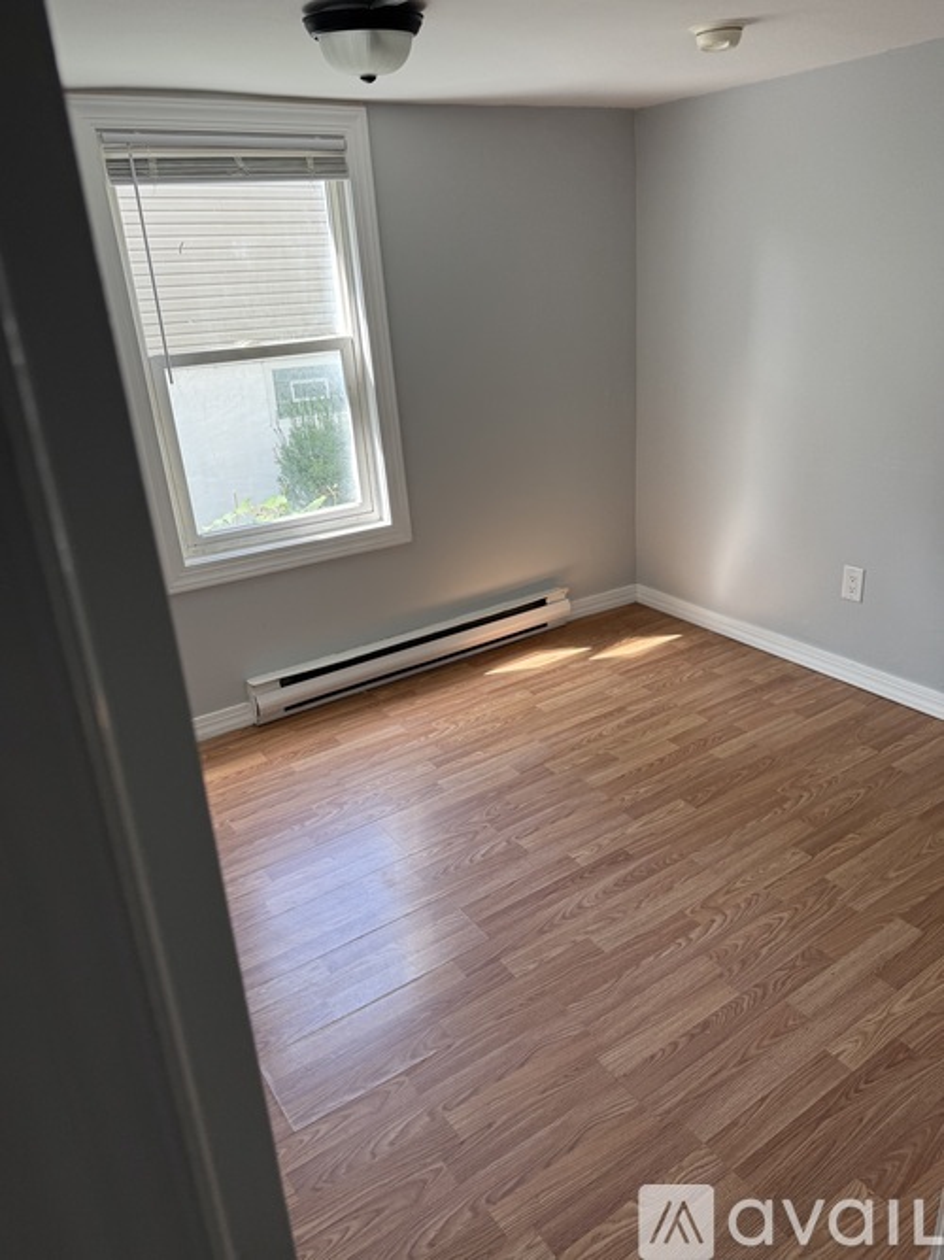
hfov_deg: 56.8
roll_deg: +0.4
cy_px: 630
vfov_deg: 71.6
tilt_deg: -20.0
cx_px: 472
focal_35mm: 24
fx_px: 873
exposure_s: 1/121
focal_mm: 6.76
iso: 80
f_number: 1.78
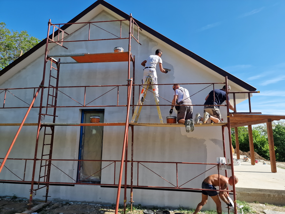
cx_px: 142
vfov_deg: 58.9
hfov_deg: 73.9
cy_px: 107
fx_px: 189
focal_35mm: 23
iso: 50
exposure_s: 1/728
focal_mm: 6.4
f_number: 1.8
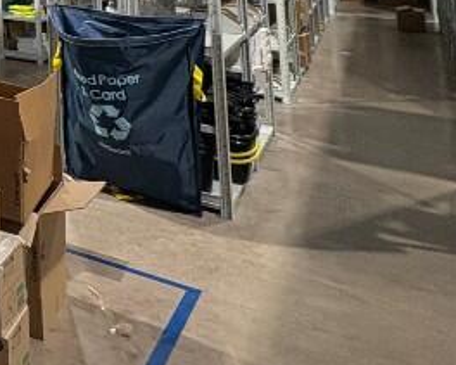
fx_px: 715
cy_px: -161
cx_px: -396
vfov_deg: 23.6
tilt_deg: +6.0
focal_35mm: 53
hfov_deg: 21.0
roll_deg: +0.4
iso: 160
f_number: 2.2
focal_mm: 2.22
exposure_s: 1/50
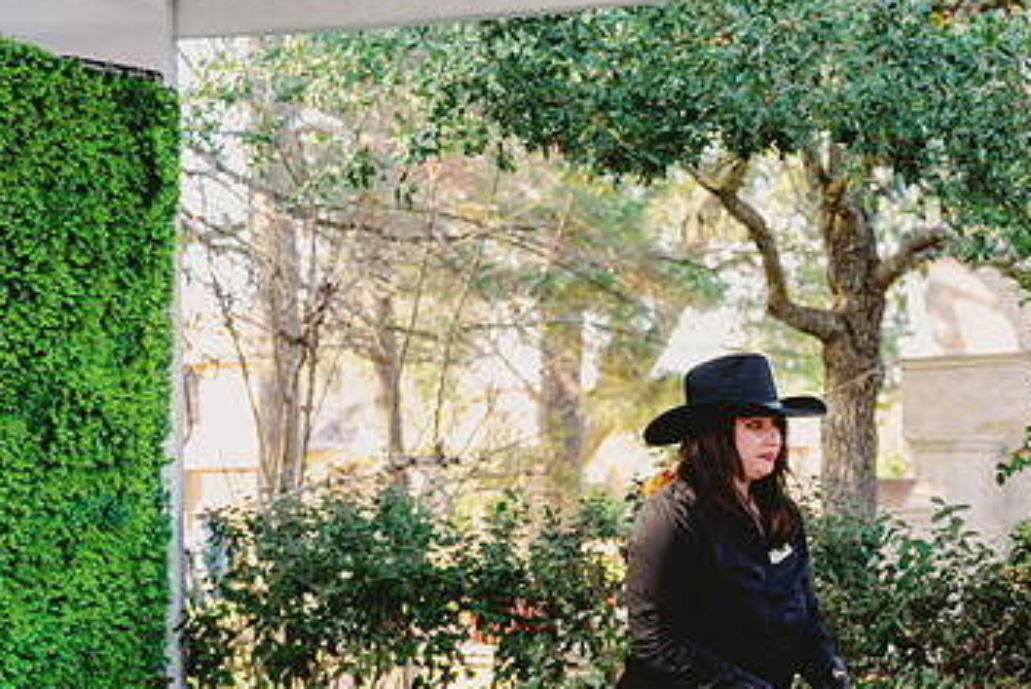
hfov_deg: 23.0
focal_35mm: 87
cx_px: 818
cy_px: 547
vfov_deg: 15.6
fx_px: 2494
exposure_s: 1/200
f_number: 4
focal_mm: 53
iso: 800
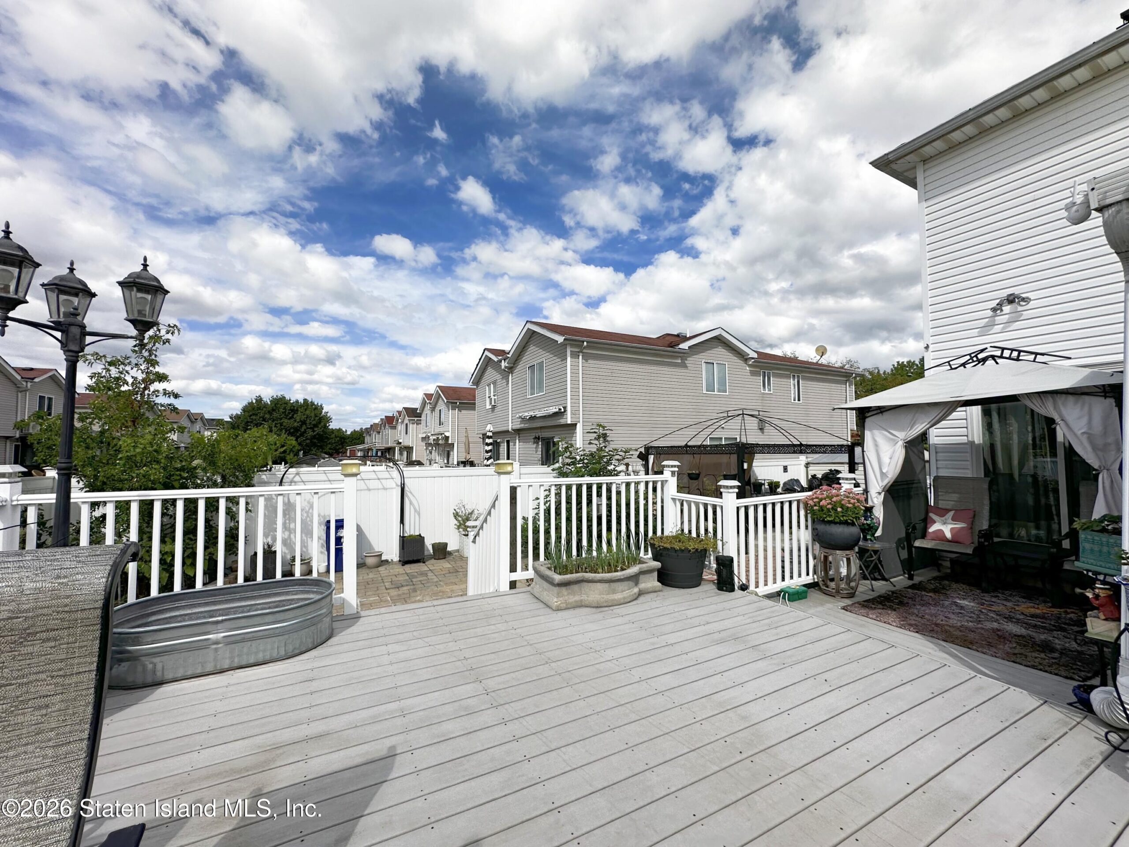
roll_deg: -0.4
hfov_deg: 102.1
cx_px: 564
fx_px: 457
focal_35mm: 14
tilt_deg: +2.7
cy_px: 424
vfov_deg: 85.7
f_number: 2.2
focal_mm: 2.22
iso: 50
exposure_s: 1/2092
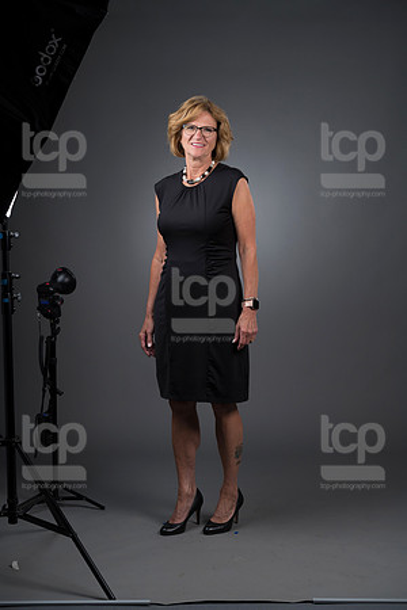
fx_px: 1357
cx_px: 204
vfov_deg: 25.4
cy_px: 305
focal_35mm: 80
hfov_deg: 17.1
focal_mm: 80
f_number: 5.6
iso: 160
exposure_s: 1/250
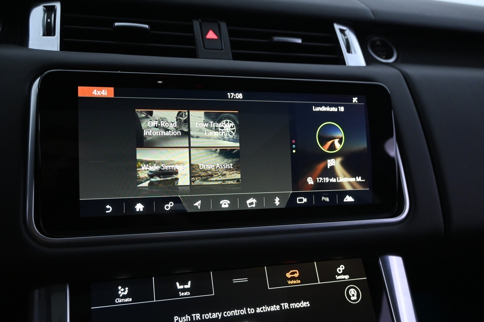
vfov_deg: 40.0
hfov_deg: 57.2
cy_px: 161
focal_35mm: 33
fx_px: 444
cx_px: 242
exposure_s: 1/40
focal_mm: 22
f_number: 4
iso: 1800
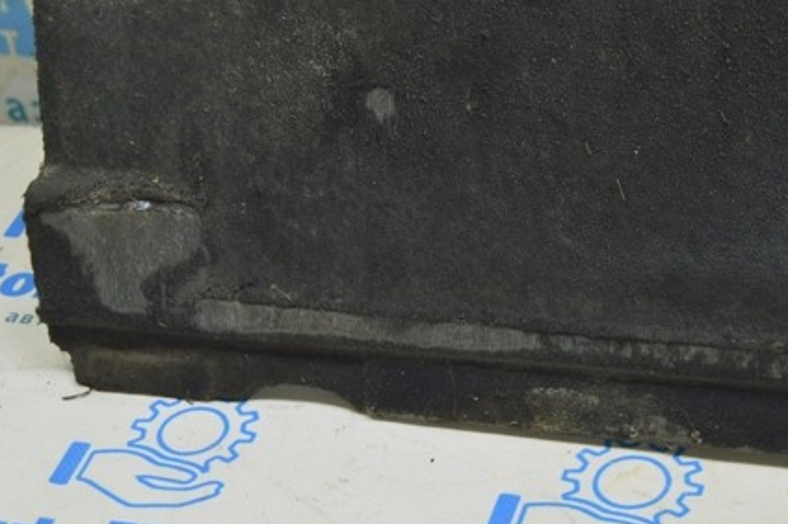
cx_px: 390
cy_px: 209
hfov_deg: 21.5
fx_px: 2078
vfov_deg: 14.4
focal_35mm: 95
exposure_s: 1/20
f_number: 5.6
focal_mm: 42
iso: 400
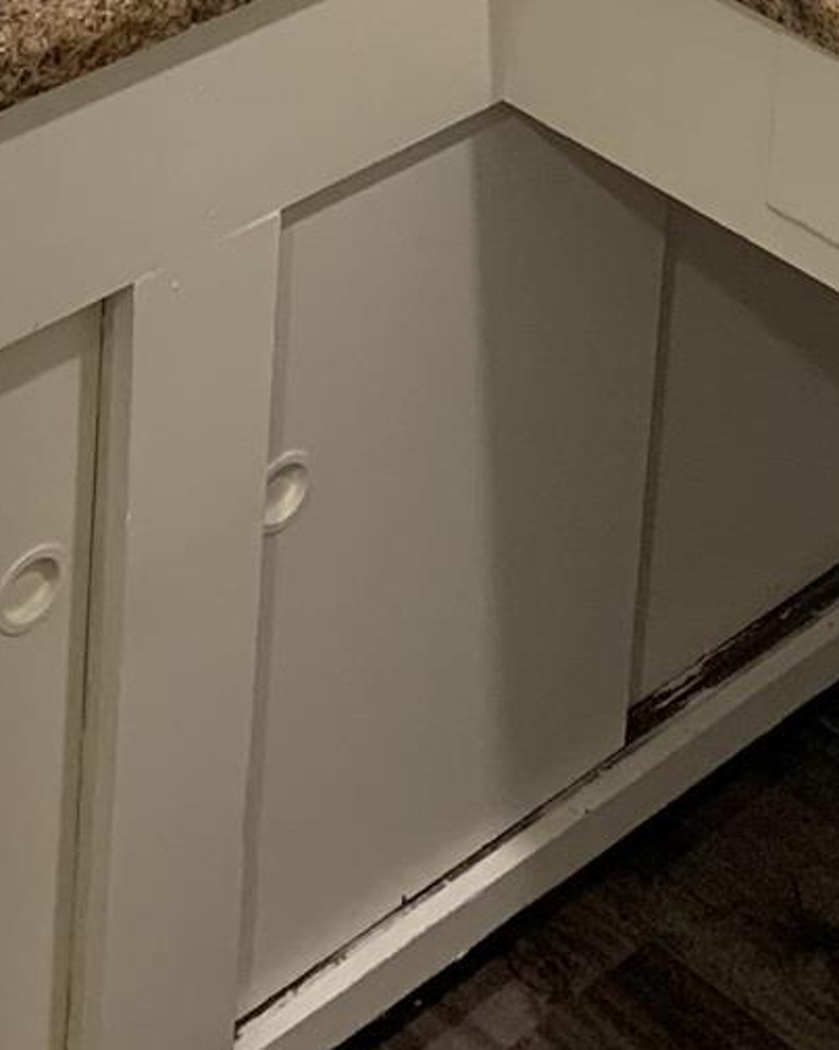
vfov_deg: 14.0
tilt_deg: -10.5
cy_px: -1031
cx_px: 1001
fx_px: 3602
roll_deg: -5.7
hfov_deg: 13.0
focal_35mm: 116
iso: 100
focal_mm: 4.25
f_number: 1.8
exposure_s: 1/60
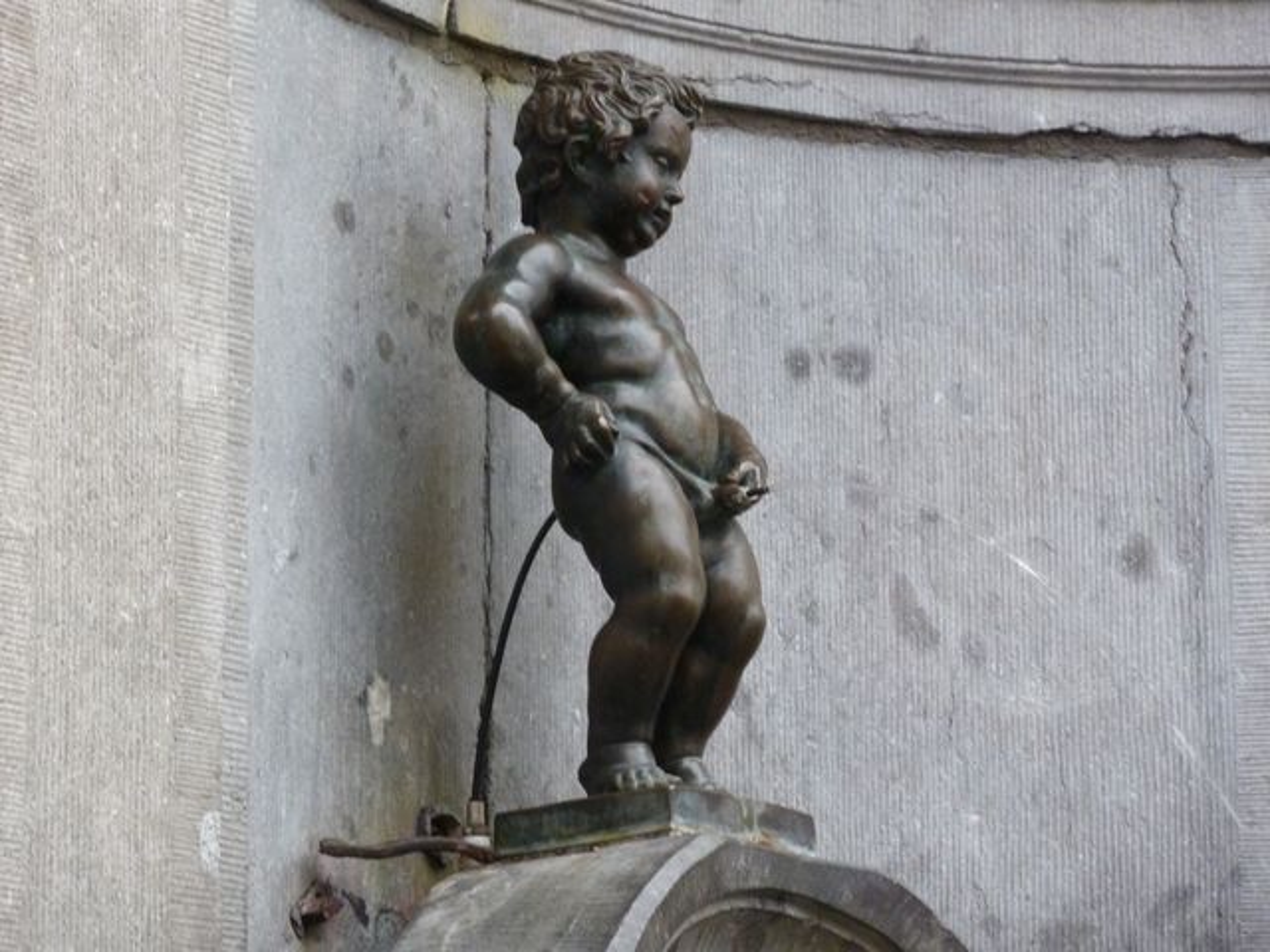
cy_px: 476
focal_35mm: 169
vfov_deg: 8.8
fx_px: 6200
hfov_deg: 11.7
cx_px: 635
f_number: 4.5
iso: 400
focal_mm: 27.8
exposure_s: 1/40
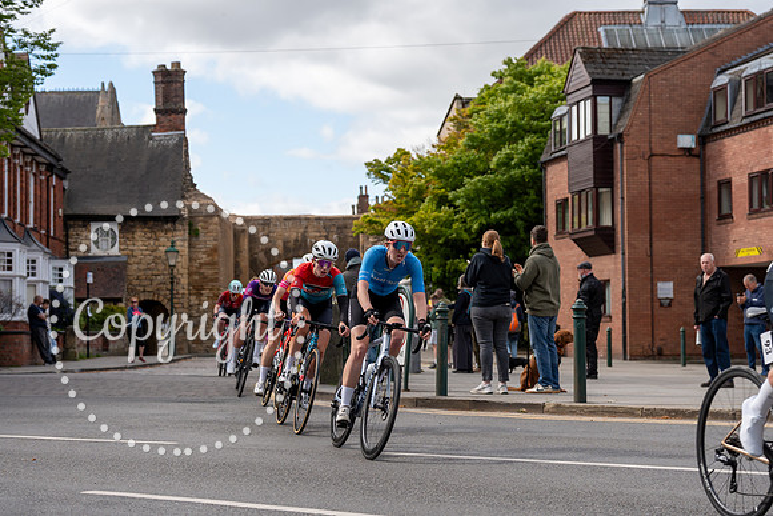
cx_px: 386
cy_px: 258
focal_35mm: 70
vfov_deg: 19.5
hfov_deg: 28.8
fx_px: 1503
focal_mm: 70
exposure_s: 1/1000
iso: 160
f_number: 4
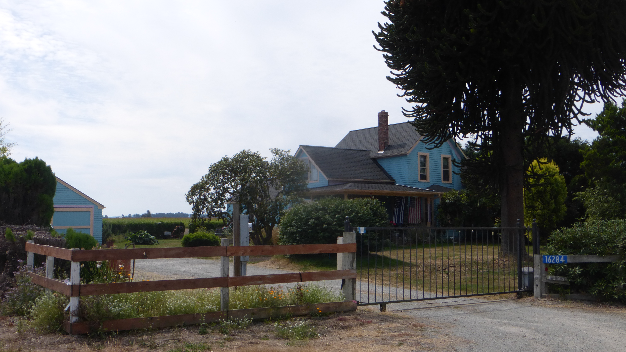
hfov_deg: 51.6
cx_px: 308
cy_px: 168
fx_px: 647
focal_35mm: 39
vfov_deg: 30.4
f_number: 3.7
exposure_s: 1/1000
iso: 100
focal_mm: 6.1
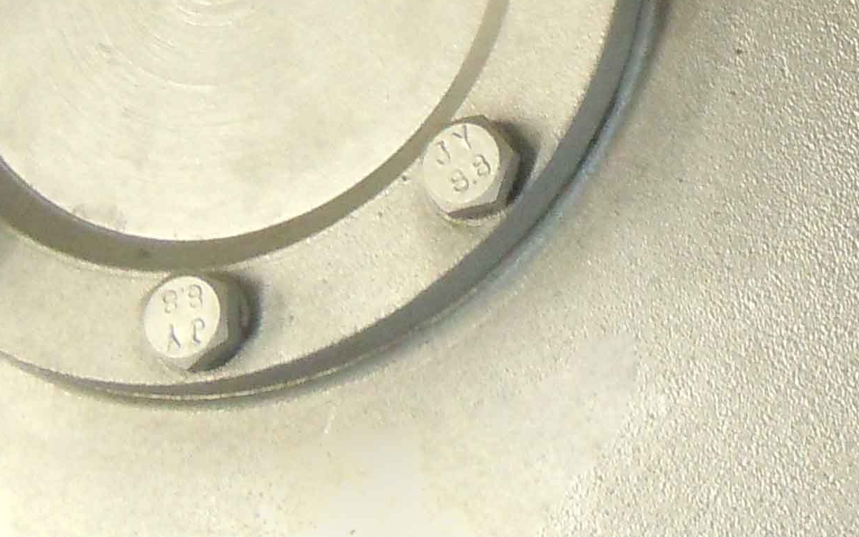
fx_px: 2622
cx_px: 855
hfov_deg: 18.1
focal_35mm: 112
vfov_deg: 11.0
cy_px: -408
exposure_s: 1/50
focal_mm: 5.4
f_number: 3.5
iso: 400
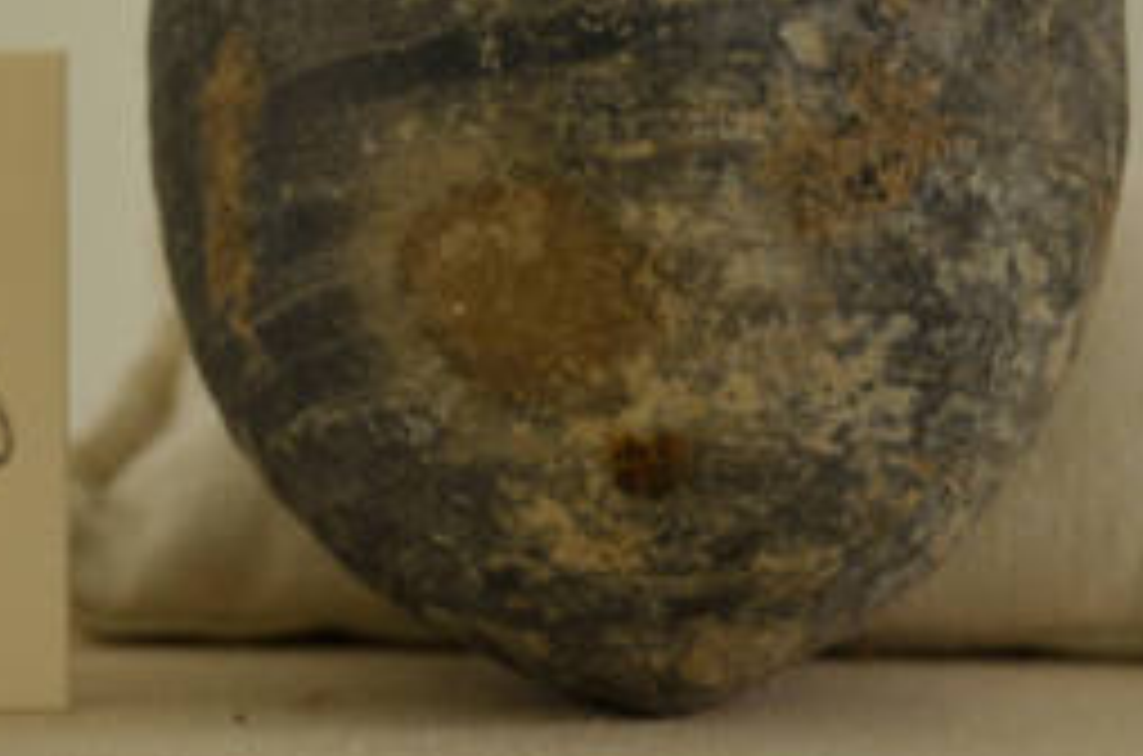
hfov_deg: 8.3
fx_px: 7791
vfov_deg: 5.5
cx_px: 9
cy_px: -142
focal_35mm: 246
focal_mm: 52
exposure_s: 1/50
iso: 200
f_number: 5
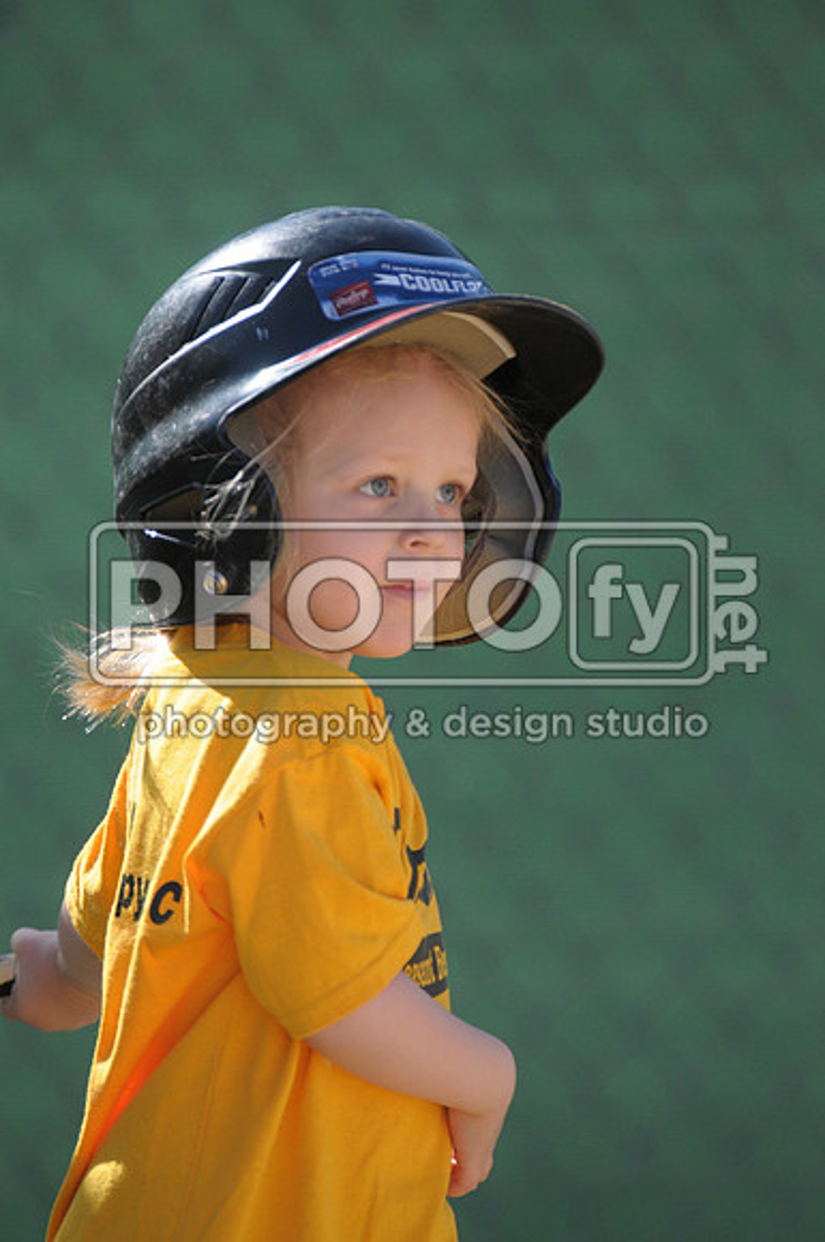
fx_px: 18617
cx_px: 412
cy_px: 621
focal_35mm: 540
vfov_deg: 3.8
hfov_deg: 2.5
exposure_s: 1/2000
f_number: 4
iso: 640
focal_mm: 360
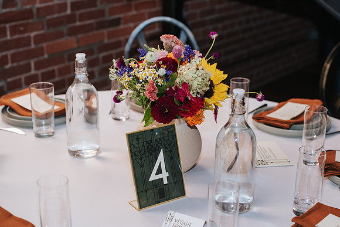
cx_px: 196
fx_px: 551
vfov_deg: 23.3
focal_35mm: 58
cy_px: 99
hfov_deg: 34.2
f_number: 3.2
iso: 640
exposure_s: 1/200
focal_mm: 50
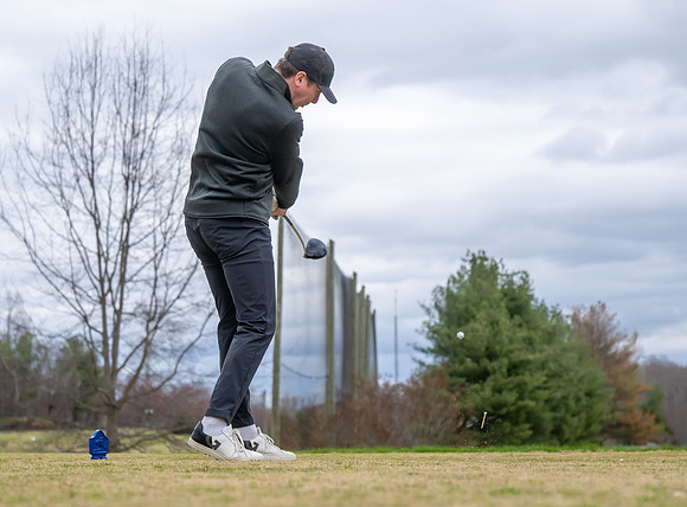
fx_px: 1841
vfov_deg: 15.7
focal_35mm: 93
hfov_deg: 21.1
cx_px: 390
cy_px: 273
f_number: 2.8
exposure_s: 1/3200
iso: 280
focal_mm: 45
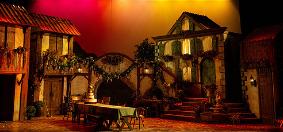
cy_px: 32
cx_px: 133
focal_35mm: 45
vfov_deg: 22.8
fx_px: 325
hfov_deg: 47.0
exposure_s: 1/160
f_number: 5.6
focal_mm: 35
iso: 1600
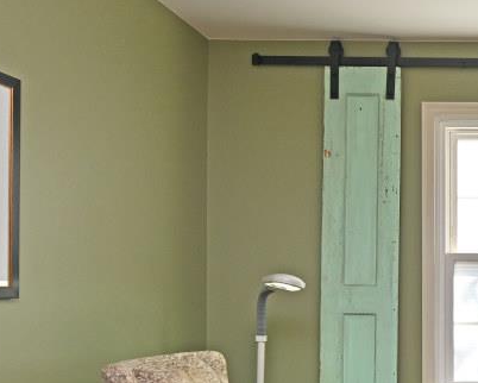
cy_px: 288
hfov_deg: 32.5
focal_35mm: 49
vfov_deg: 30.3
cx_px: 551
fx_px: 694
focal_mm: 14
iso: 180
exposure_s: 1/125
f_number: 5.6
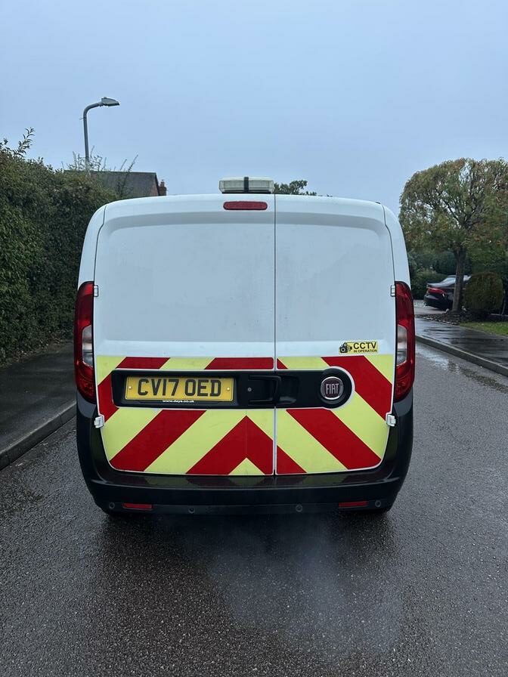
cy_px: 338
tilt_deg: -7.2
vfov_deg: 71.6
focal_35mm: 24
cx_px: 254
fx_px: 470
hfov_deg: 56.8
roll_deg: -2.3
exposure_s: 1/50
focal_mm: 6.86
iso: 125
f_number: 1.78
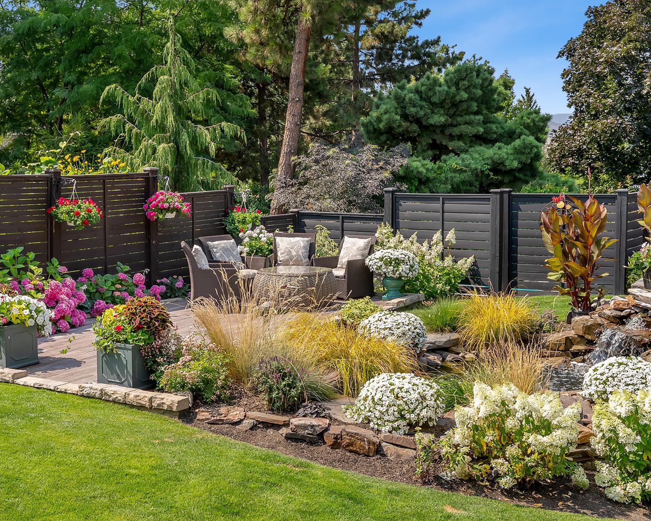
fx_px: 949
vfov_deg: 30.7
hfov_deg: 37.9
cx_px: 306
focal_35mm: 49
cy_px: 260
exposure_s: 1/125
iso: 100
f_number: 8
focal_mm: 43.2
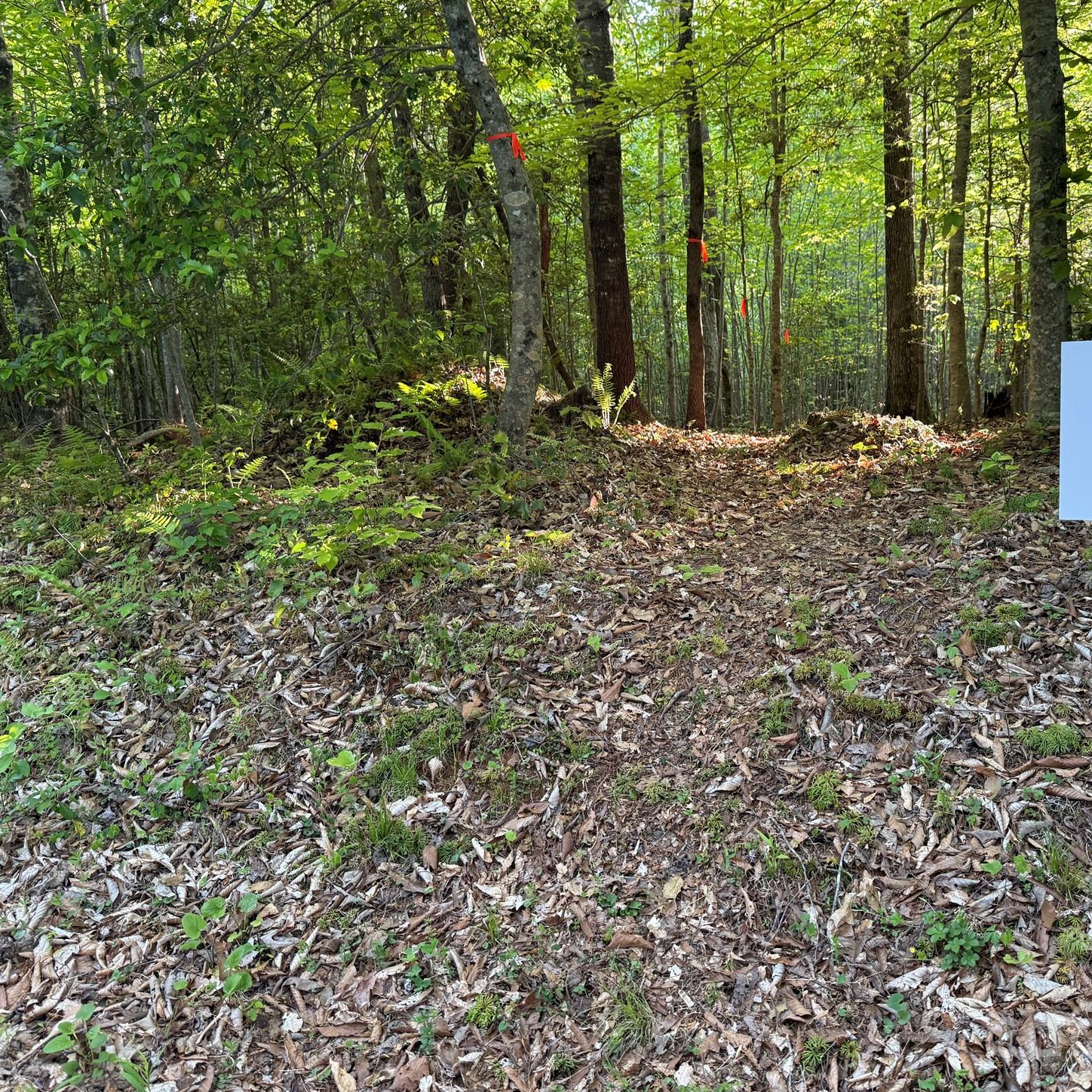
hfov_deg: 53.6
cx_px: 667
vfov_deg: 54.0
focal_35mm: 30
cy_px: 515
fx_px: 1071
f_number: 1.78
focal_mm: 6.76
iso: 200
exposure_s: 1/100
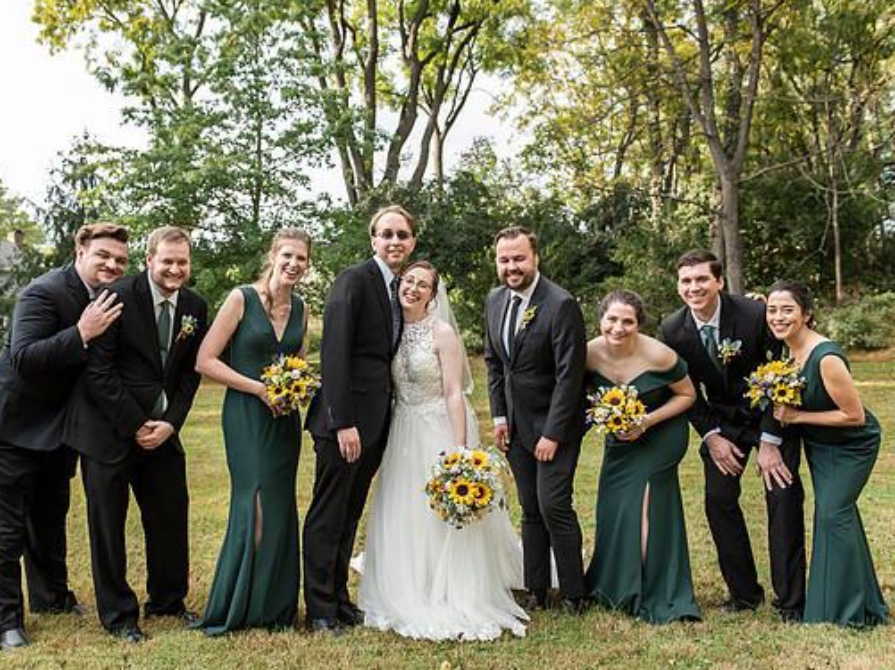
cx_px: 397
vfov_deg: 38.6
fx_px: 956
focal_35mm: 37
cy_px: 333
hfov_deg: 50.1
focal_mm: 32
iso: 320
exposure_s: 1/320
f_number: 4.5
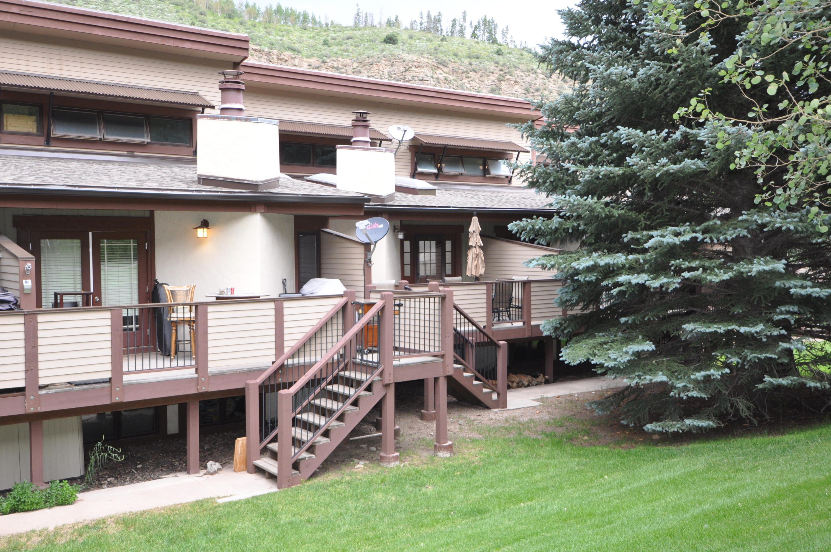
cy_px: 276
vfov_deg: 36.8
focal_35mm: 36
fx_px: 830
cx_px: 416
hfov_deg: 53.2
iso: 640
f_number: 4.5
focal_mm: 24
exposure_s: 1/125
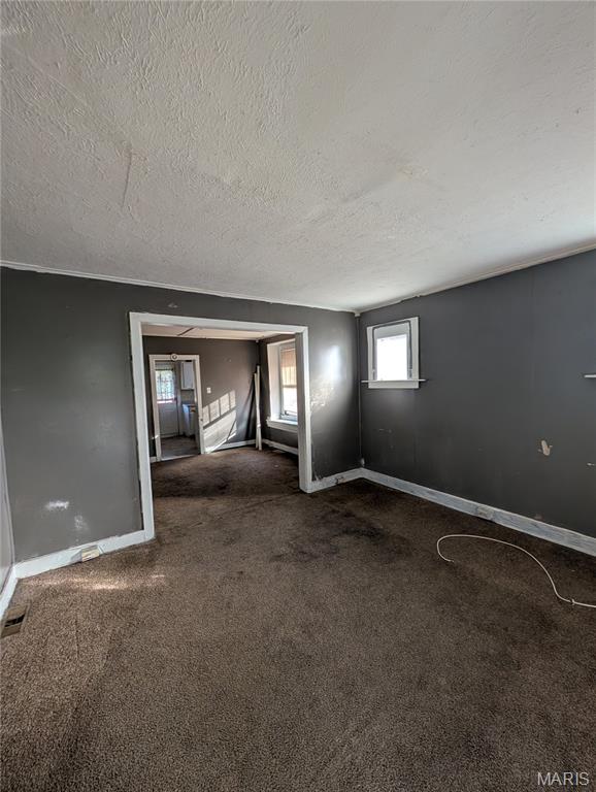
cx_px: 298
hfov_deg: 94.6
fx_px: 275
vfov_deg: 110.5
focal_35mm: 12
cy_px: 396
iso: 58
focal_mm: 2.02
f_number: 1.7
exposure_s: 1/80.8
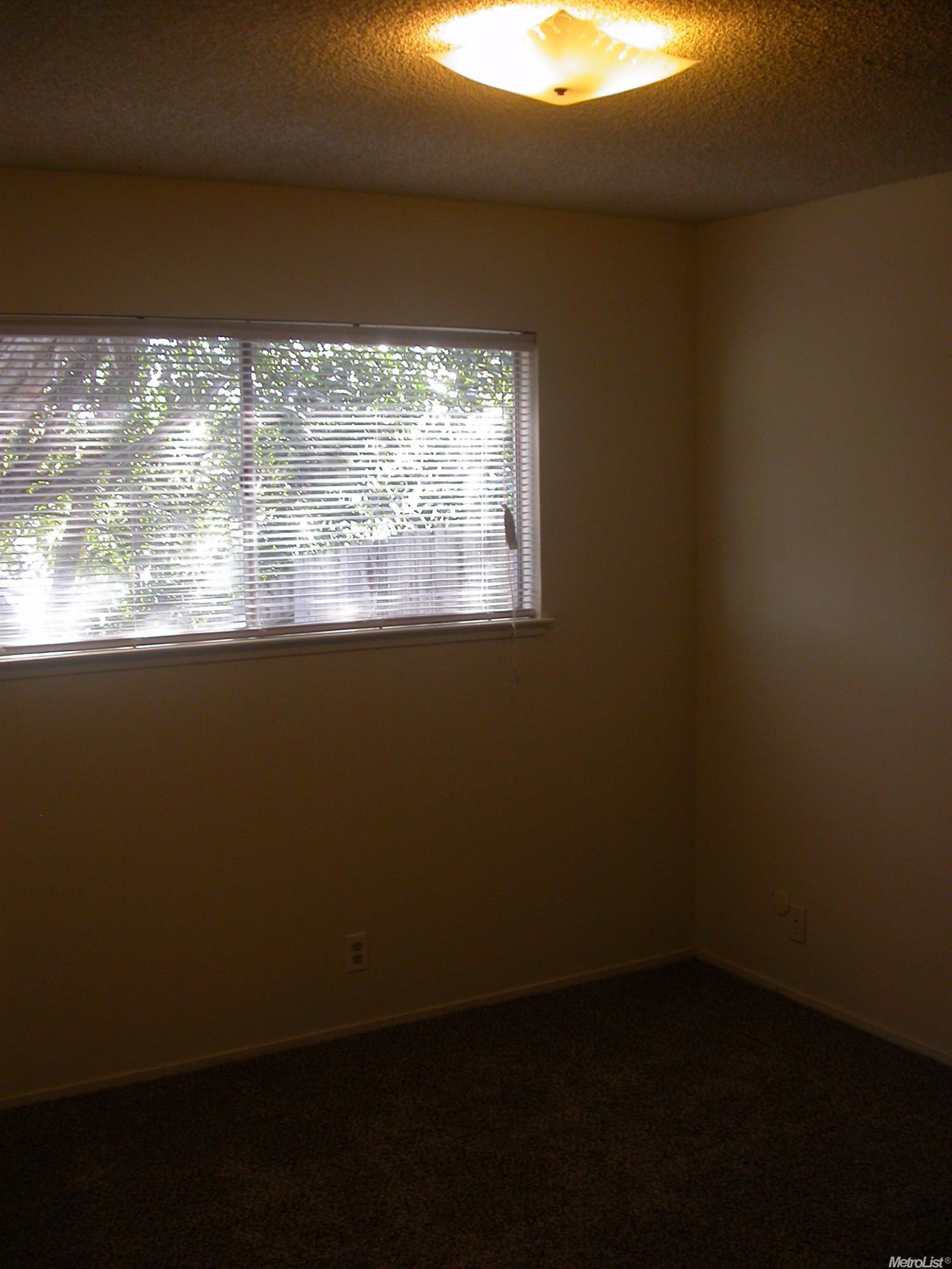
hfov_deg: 37.7
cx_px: 476
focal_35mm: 38
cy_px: 634
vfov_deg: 49.0
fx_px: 1393
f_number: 2.6
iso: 100
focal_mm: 7.85
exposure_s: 1/31.3
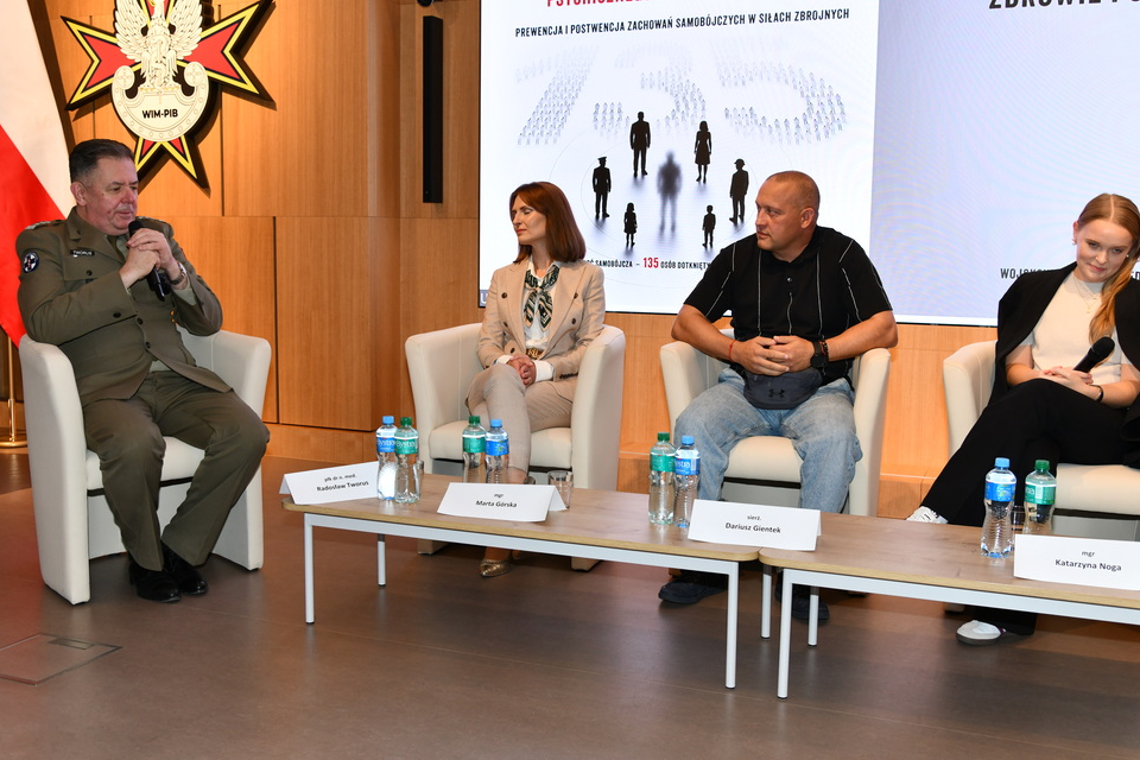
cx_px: 563
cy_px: 380
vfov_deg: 36.9
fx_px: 1140
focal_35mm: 36
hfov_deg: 53.1
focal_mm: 32
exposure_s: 1/60
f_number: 5
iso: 560
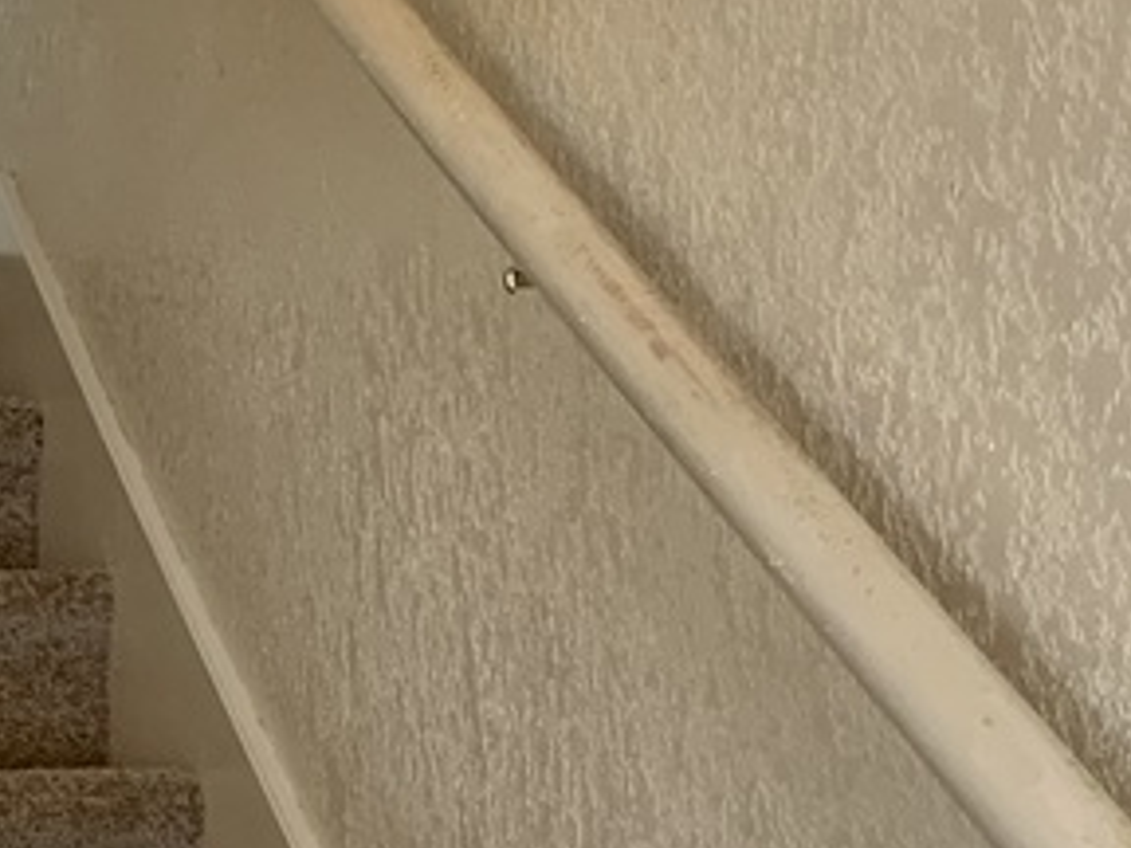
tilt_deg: +9.6
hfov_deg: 14.5
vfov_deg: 11.4
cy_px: 636
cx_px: -346
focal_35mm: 130
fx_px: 4247
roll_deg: +2.0
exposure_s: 1/60
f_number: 1.8
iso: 200
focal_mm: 4.25
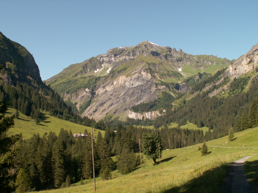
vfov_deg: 40.7
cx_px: 129
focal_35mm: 35
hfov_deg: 52.6
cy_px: 96
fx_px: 261
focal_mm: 5.86
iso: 50
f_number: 5.6
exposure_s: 1/160
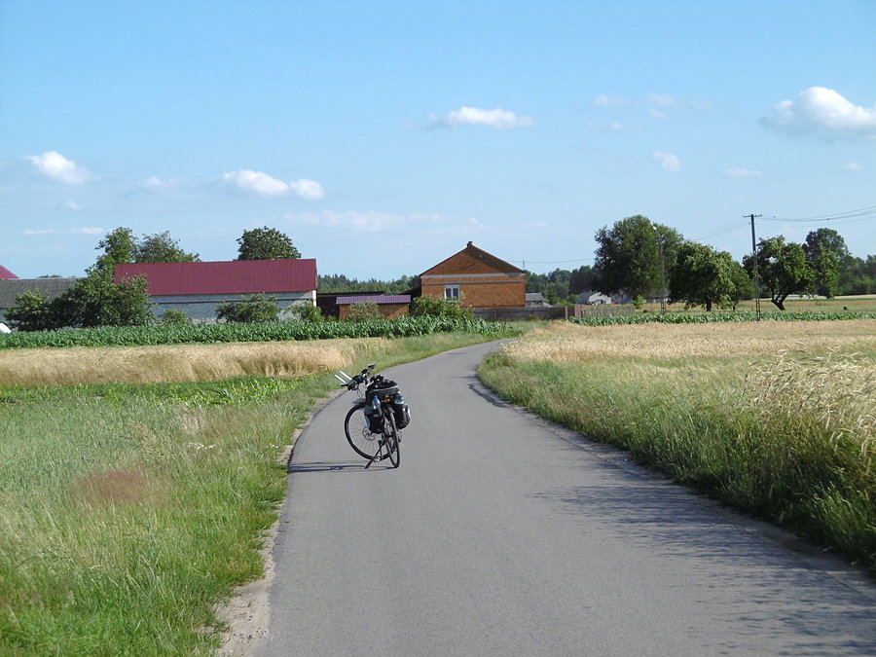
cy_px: 328
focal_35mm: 78
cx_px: 438
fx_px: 1974
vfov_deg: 18.9
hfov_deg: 25.0
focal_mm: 14
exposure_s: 1/1000
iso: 100
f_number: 4.5
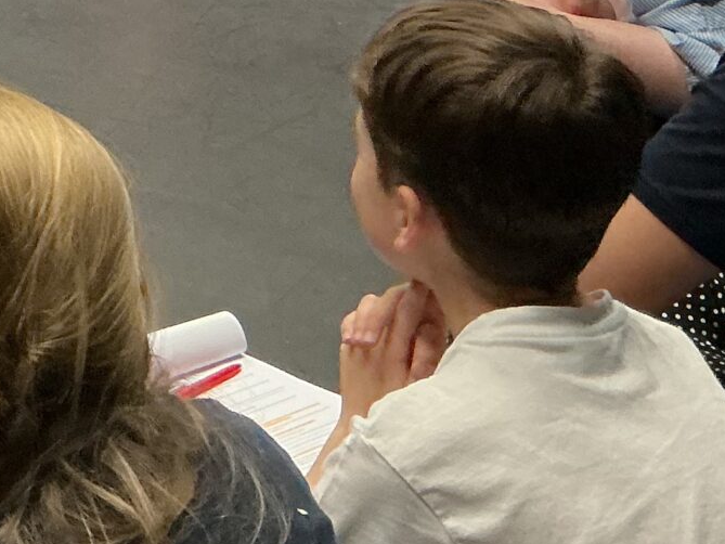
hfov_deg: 16.5
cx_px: -285
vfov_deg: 12.1
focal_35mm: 111
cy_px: -490
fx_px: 2325
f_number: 1.8
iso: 250
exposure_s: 1/50
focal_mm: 3
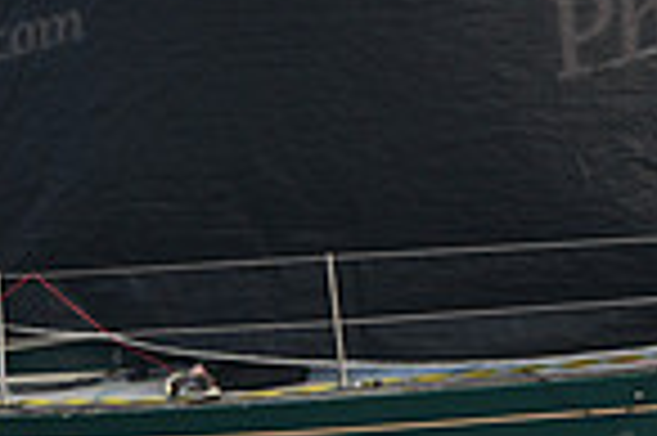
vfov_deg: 2.5
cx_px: 320
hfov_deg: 3.8
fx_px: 9807
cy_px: 258
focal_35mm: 538
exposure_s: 1/640
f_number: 2.8
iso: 320
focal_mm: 135
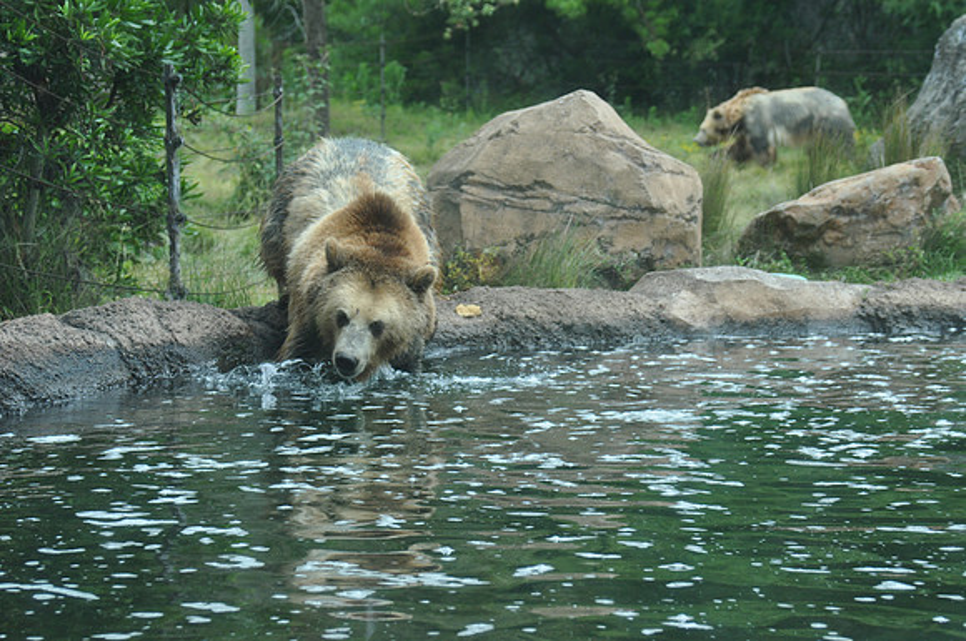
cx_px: 483
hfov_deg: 16.7
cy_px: 320
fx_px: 3296
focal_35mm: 123
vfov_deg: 11.1
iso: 320
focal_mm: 82
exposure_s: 1/250
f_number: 5.6
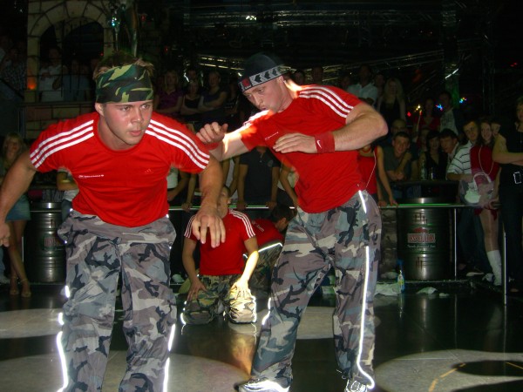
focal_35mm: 38
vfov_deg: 37.7
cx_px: 262
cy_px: 196
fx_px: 574
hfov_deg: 49.0
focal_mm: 7.9
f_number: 2.8
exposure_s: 1/60
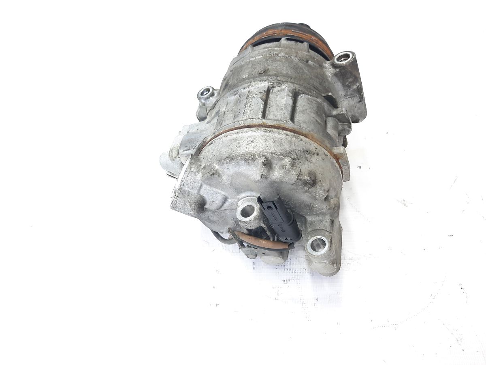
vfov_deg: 54.9
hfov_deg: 69.4
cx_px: 243
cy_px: 182
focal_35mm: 25
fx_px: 351
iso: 200
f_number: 2
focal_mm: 4.6
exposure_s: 1/50
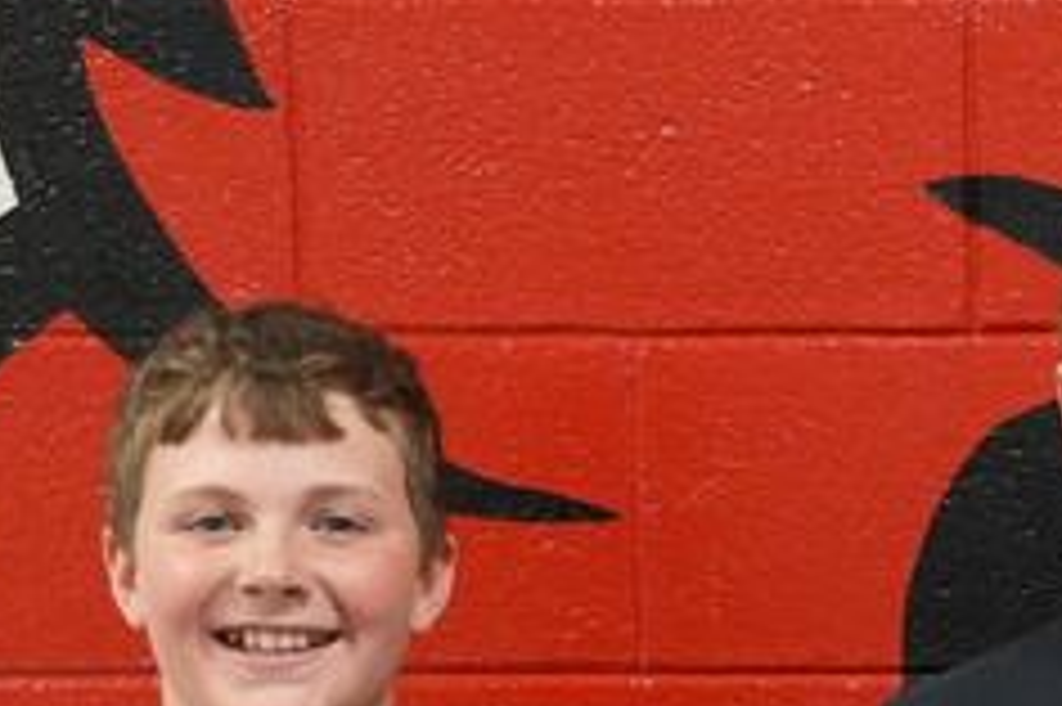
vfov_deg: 6.7
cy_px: 1028
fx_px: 5960
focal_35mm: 202
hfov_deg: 9.9
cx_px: 1598
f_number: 4.5
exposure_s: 1/200
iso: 4000
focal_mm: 31
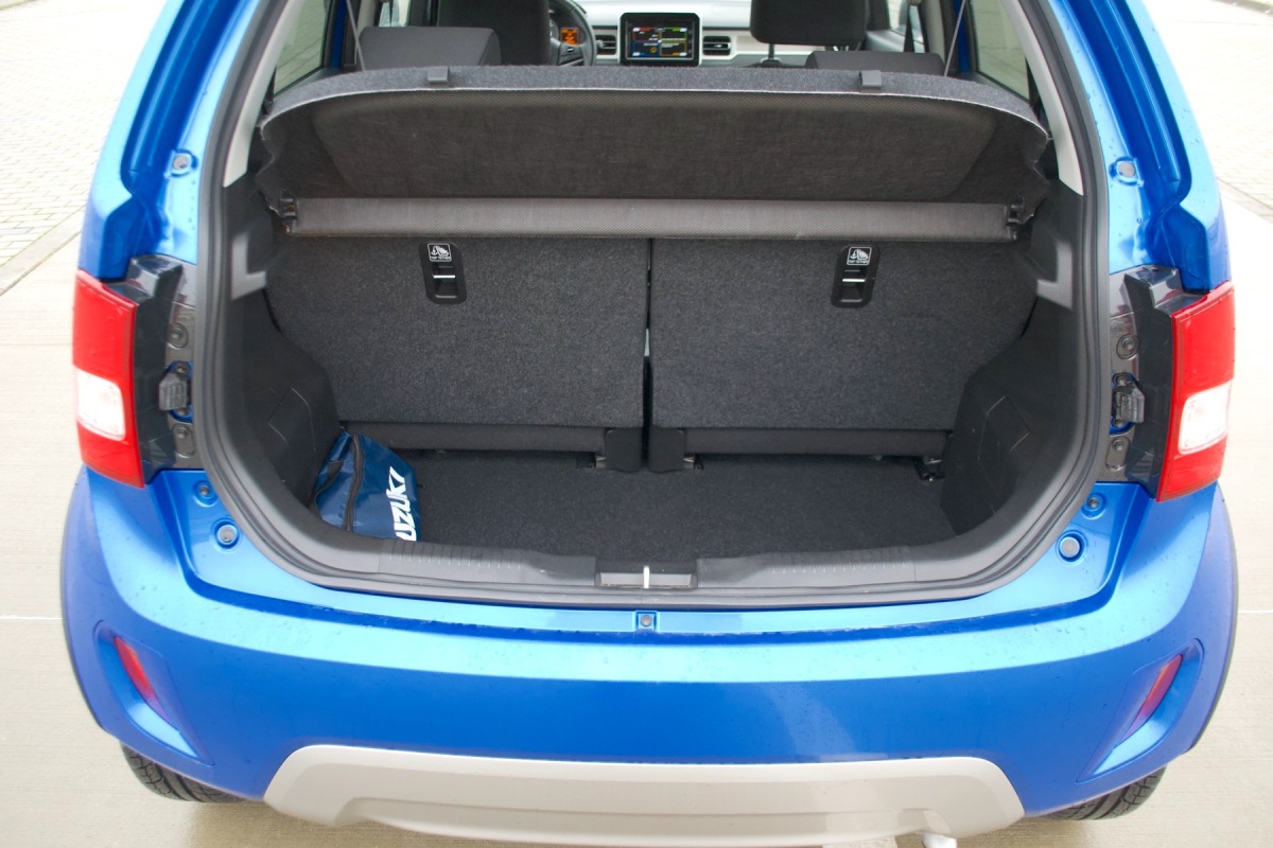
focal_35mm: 30
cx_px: 636
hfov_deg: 61.9
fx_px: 1061
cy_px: 424
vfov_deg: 43.6
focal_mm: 20
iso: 640
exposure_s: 1/60
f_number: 3.8
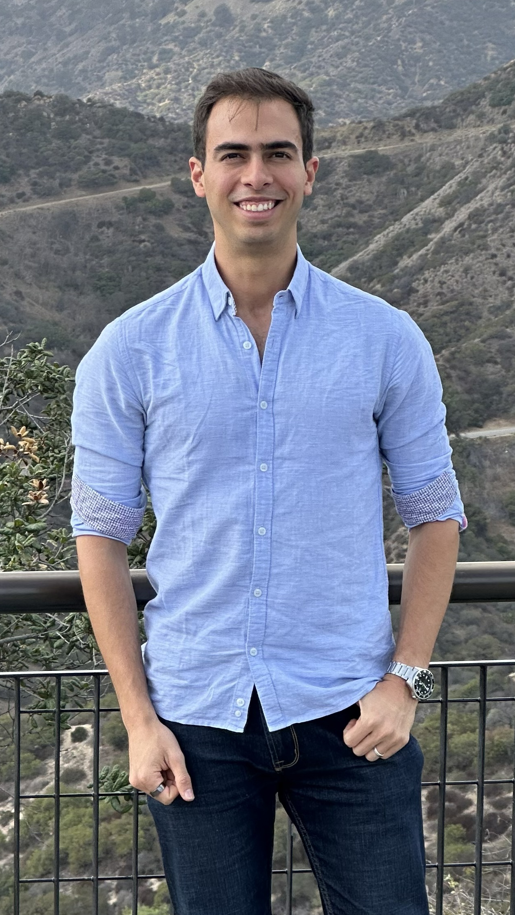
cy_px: 458
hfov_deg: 14.4
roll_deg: -0.3
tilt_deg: -6.0
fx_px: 2039
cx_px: 294
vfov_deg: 25.3
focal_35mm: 84
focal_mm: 9
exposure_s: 1/244
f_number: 2.8
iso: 32
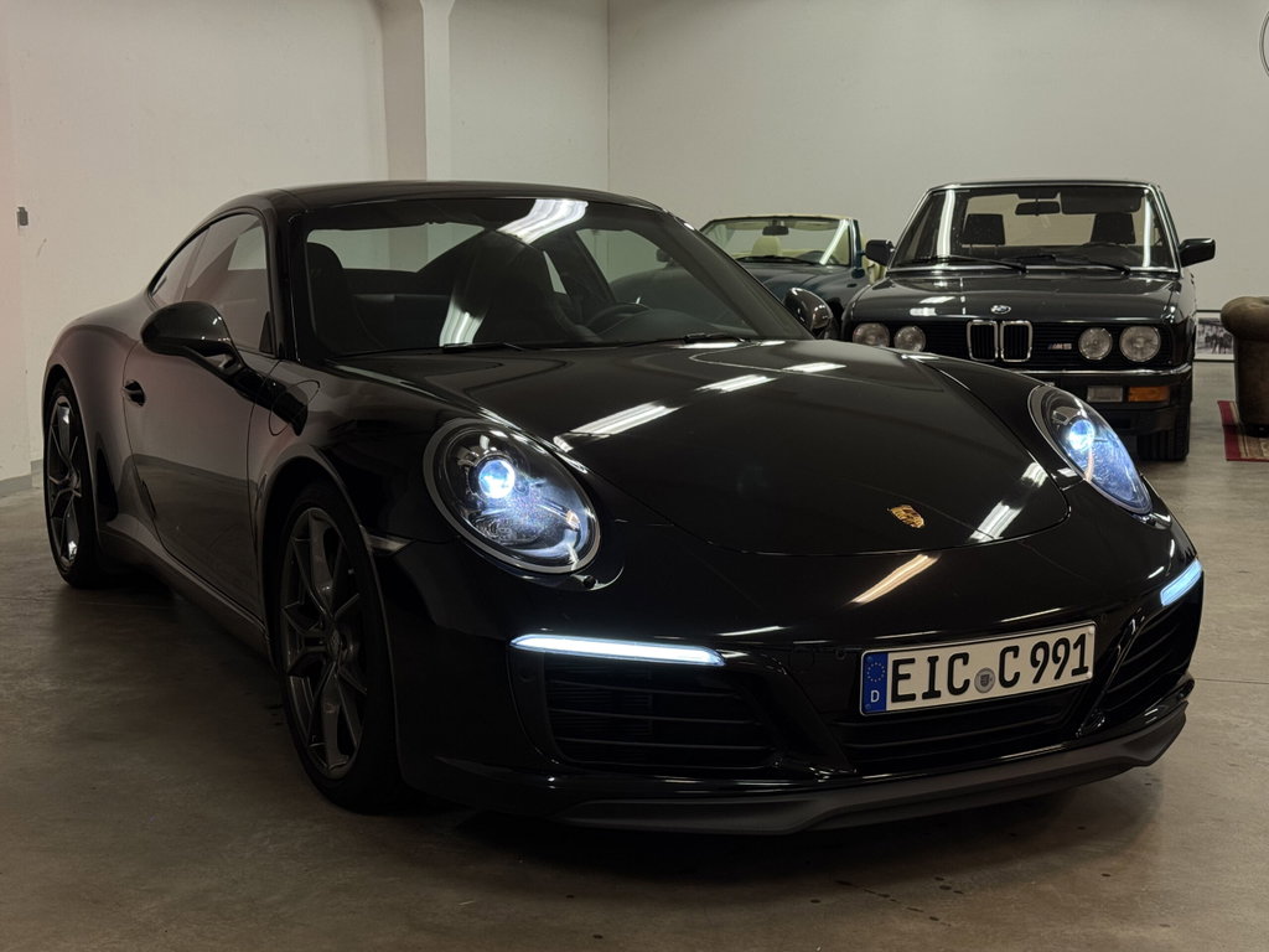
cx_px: 634
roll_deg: +0.0
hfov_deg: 39.7
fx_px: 1760
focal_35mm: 48
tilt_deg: -8.1
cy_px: 476
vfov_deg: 30.3
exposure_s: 1/50
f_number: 1.78
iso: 160
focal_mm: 6.76
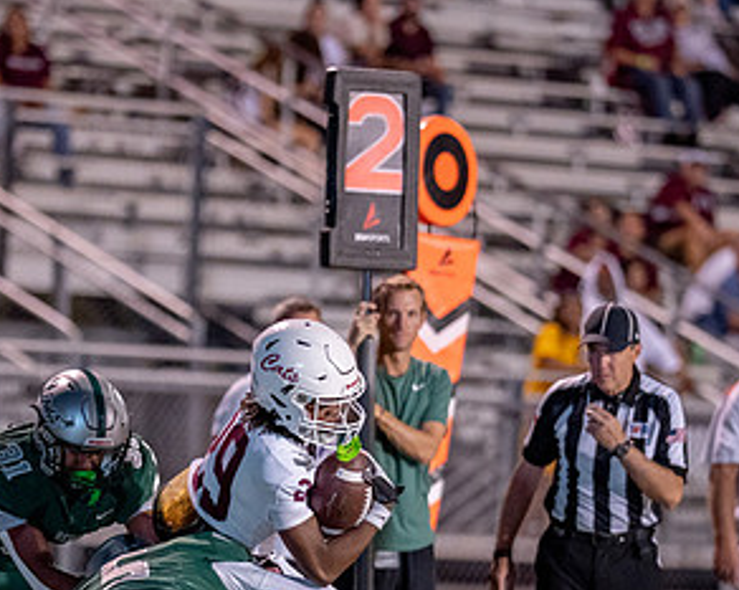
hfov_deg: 5.0
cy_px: 535
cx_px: 321
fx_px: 8412
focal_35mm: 385
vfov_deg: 4.0
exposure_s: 1/1000
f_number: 1.8
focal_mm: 135
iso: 1600
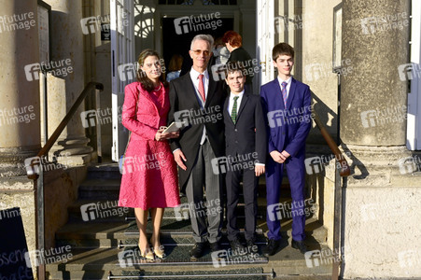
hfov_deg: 57.3
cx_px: 210
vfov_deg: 39.9
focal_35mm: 33
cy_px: 140
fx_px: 386
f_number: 20
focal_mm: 33
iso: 400
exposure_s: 1/200
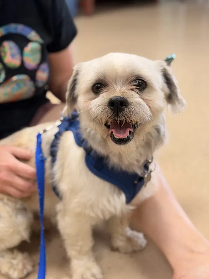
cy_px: 140
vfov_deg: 39.7
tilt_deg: -27.4
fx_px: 386
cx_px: 104
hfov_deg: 30.3
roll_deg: +1.3
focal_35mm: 48
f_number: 1.78
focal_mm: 6.76
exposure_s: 1/60
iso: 100
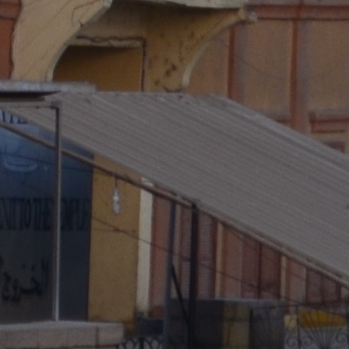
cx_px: 320
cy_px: -600
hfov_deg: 2.4
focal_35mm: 719
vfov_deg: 2.4
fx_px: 8201
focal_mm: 52
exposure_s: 1/125
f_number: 5.6
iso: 220
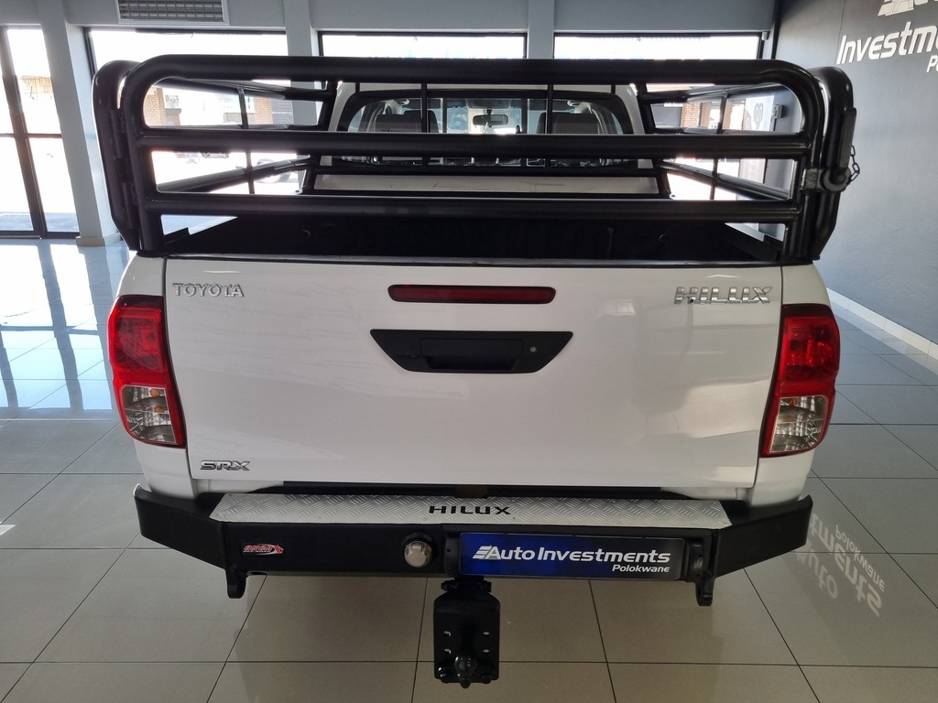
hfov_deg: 67.3
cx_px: 469
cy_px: 352
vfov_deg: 53.1
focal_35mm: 26
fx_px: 705
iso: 50
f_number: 1.8
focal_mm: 5.4
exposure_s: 1/122
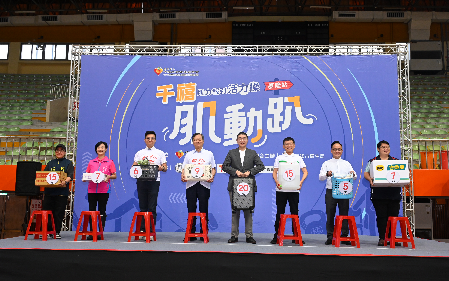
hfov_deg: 55.3
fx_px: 428
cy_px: 143
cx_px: 226
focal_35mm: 35
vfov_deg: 36.3
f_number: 5.6
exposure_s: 1/160
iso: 3200
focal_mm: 34
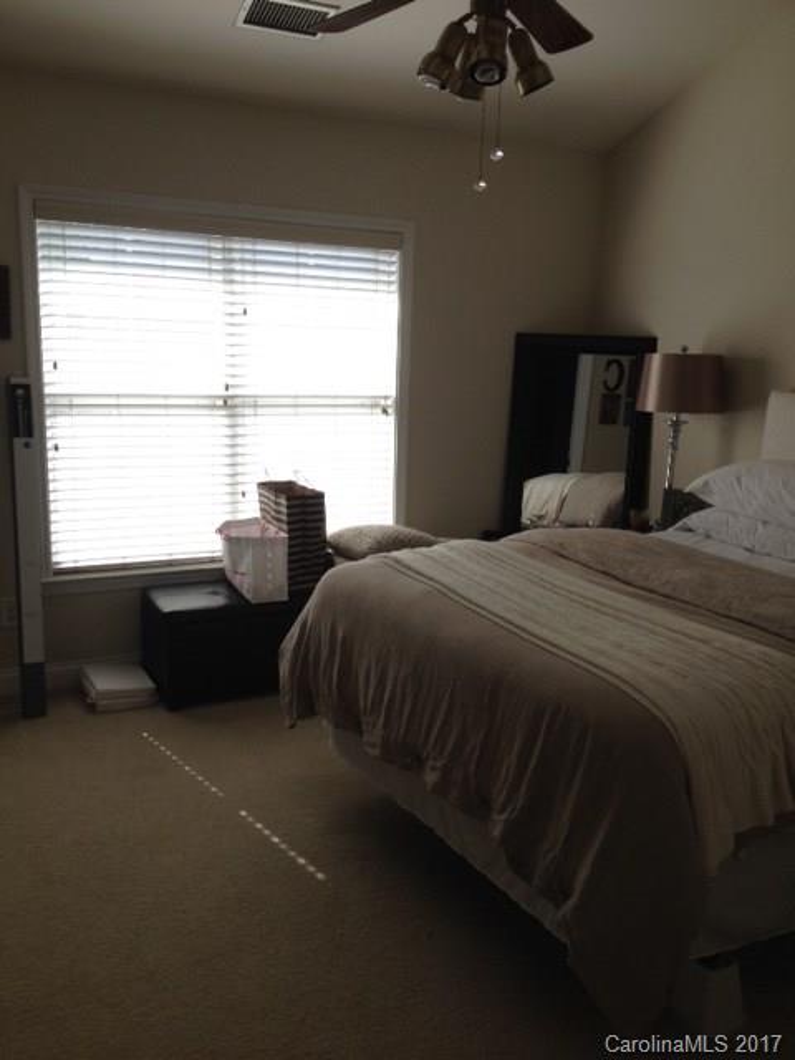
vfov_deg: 52.6
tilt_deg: -13.0
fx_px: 1072
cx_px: 398
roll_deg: -0.8
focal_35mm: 35
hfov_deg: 40.7
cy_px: 530
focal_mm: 4.28
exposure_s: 1/143
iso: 50
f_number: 2.4
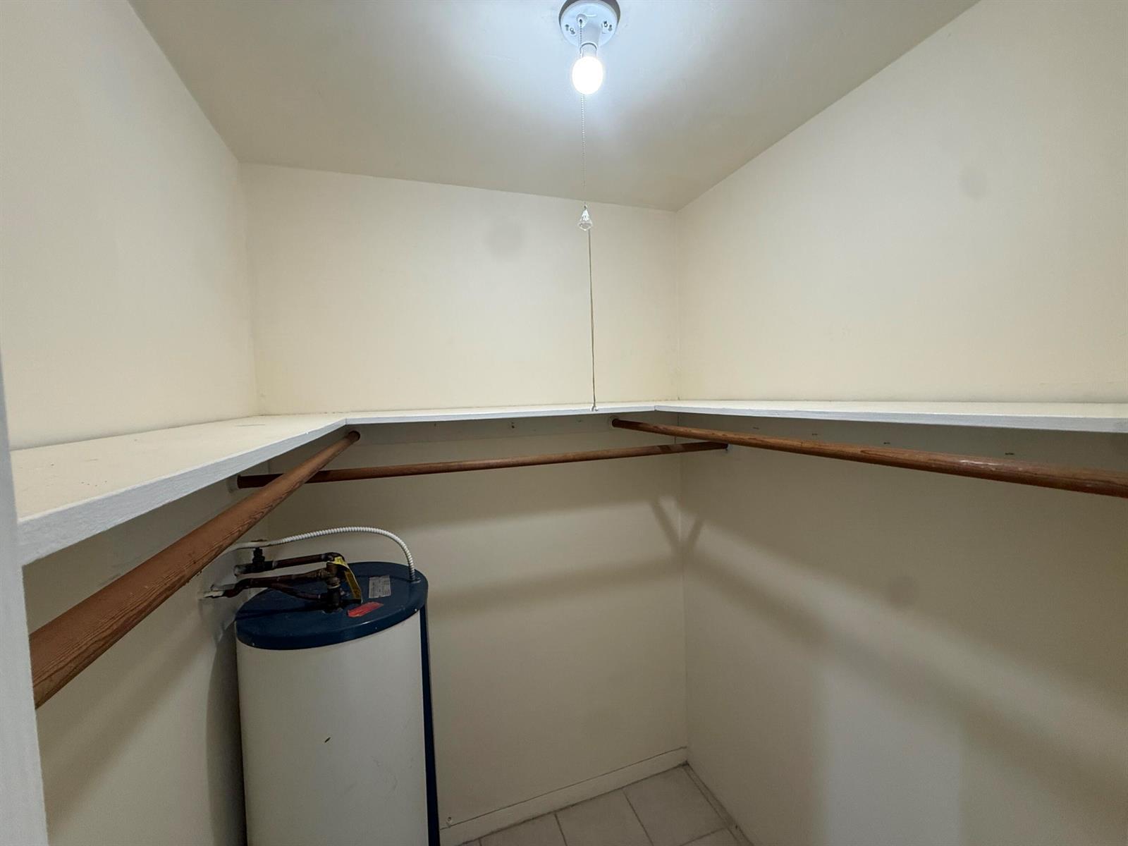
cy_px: 423
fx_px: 456
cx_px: 564
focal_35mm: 14
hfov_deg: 102.1
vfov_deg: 85.7
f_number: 2.2
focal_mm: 2.22
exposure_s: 1/120
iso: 250
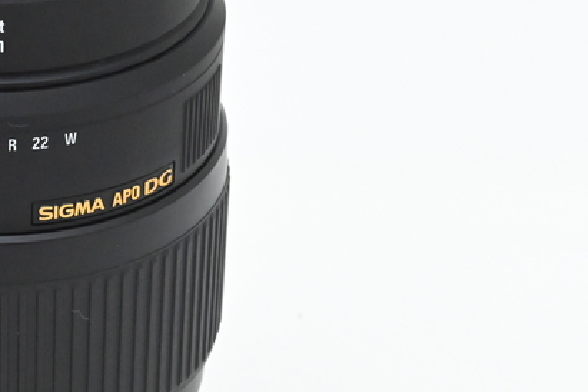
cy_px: 148
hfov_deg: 13.8
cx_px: -16
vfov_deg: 9.4
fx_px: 2384
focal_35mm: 146
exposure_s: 1/50
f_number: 16
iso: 7200
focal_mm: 50
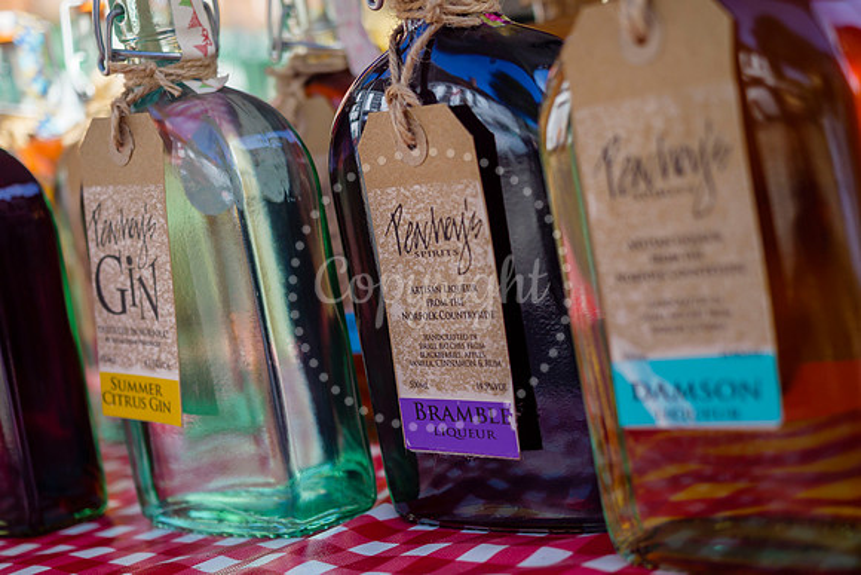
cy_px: 288
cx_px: 430
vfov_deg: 18.7
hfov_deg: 27.8
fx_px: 1742
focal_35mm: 73
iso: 200
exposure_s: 1/800
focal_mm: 34
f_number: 2.8
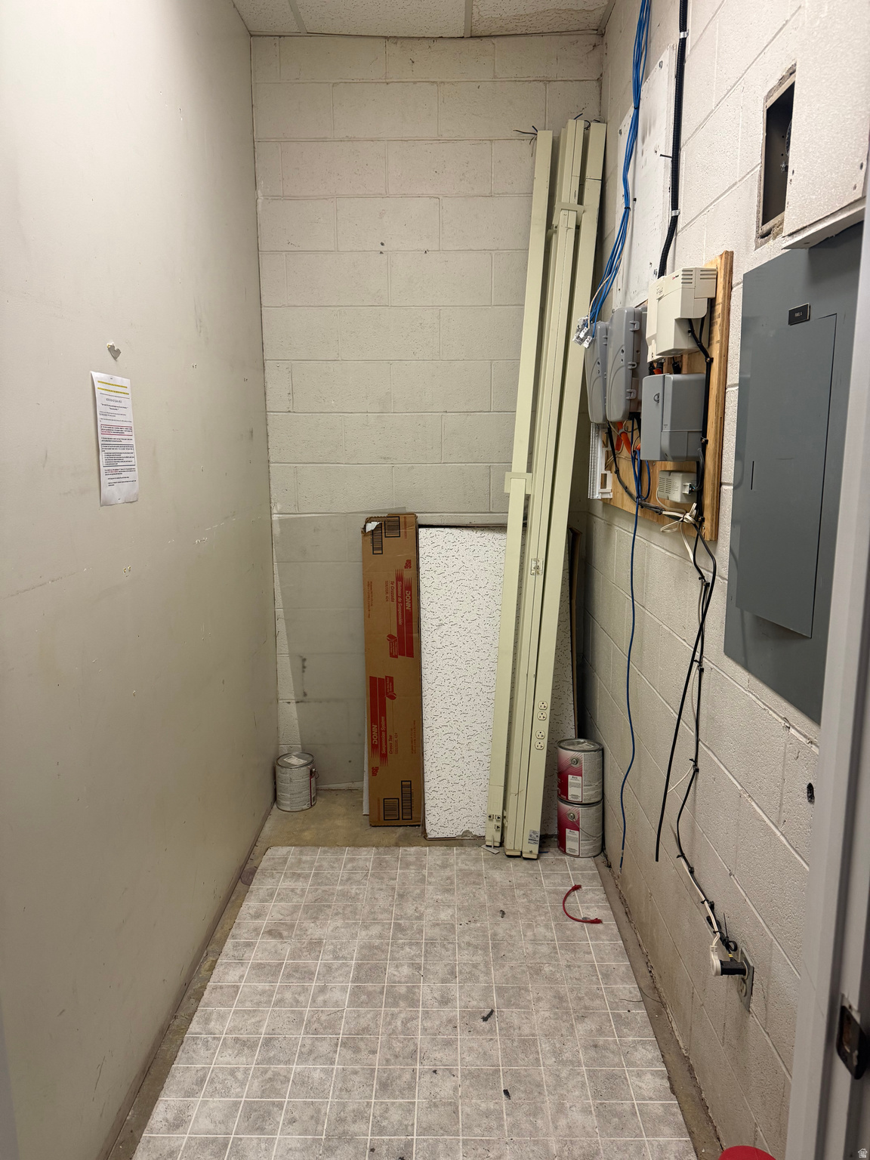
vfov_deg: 71.6
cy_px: 580
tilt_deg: -10.2
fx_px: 804
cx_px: 435
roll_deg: +0.0
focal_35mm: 24
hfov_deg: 56.8
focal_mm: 6.76
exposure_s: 1/60
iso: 200
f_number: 1.78
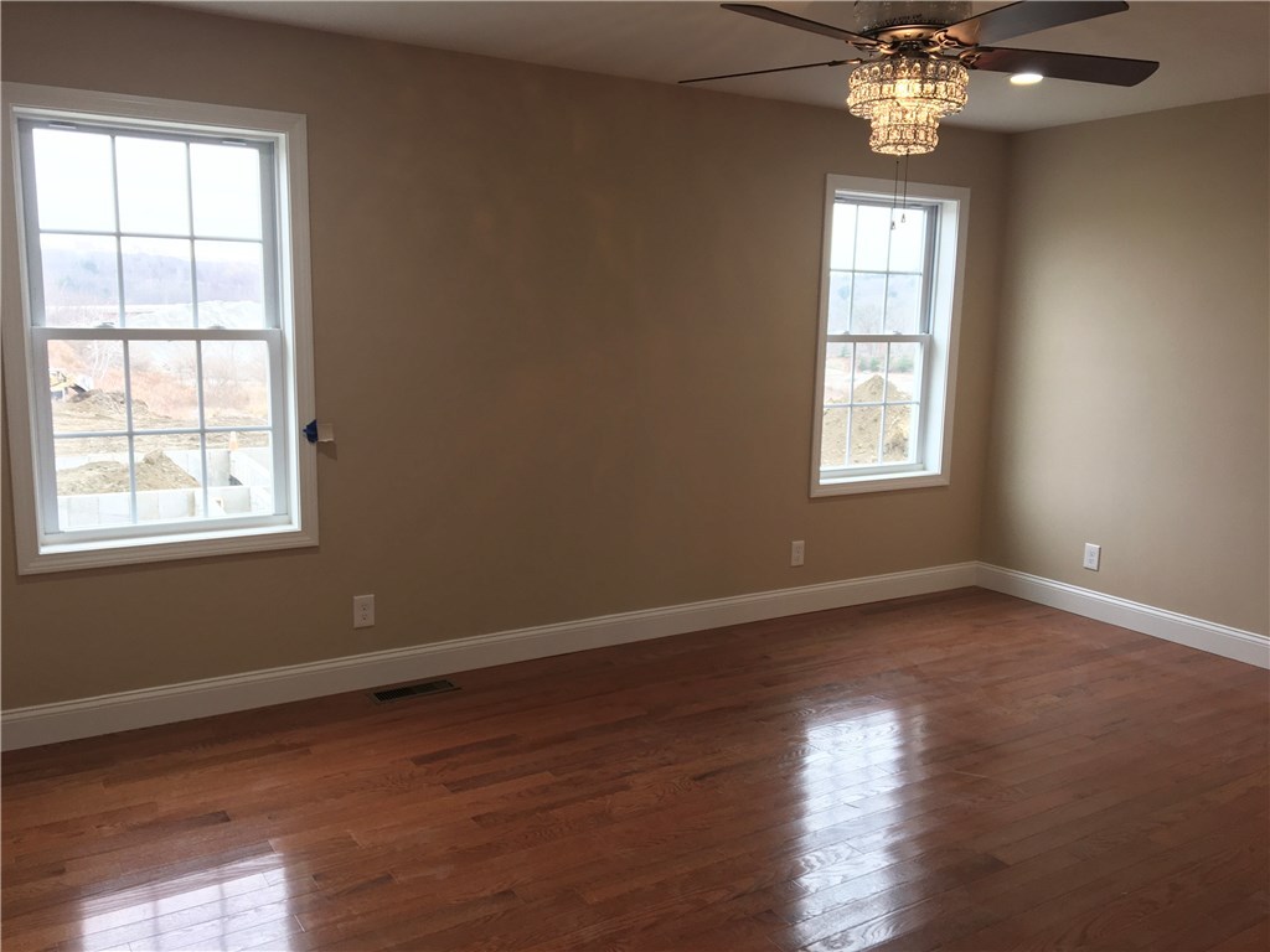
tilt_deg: -8.0
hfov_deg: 61.7
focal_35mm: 29
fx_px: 1064
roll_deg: -0.4
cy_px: 476
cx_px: 635
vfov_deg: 48.2
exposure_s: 1/40
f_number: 2.2
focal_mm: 4.15
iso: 25
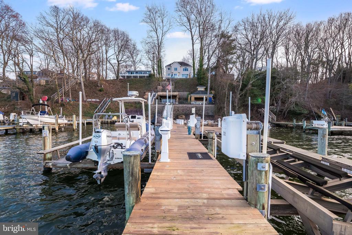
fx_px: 147
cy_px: 118
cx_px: 176
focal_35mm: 15
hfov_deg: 100.4
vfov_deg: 77.4
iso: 400
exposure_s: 1/160
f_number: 6.3
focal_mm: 15
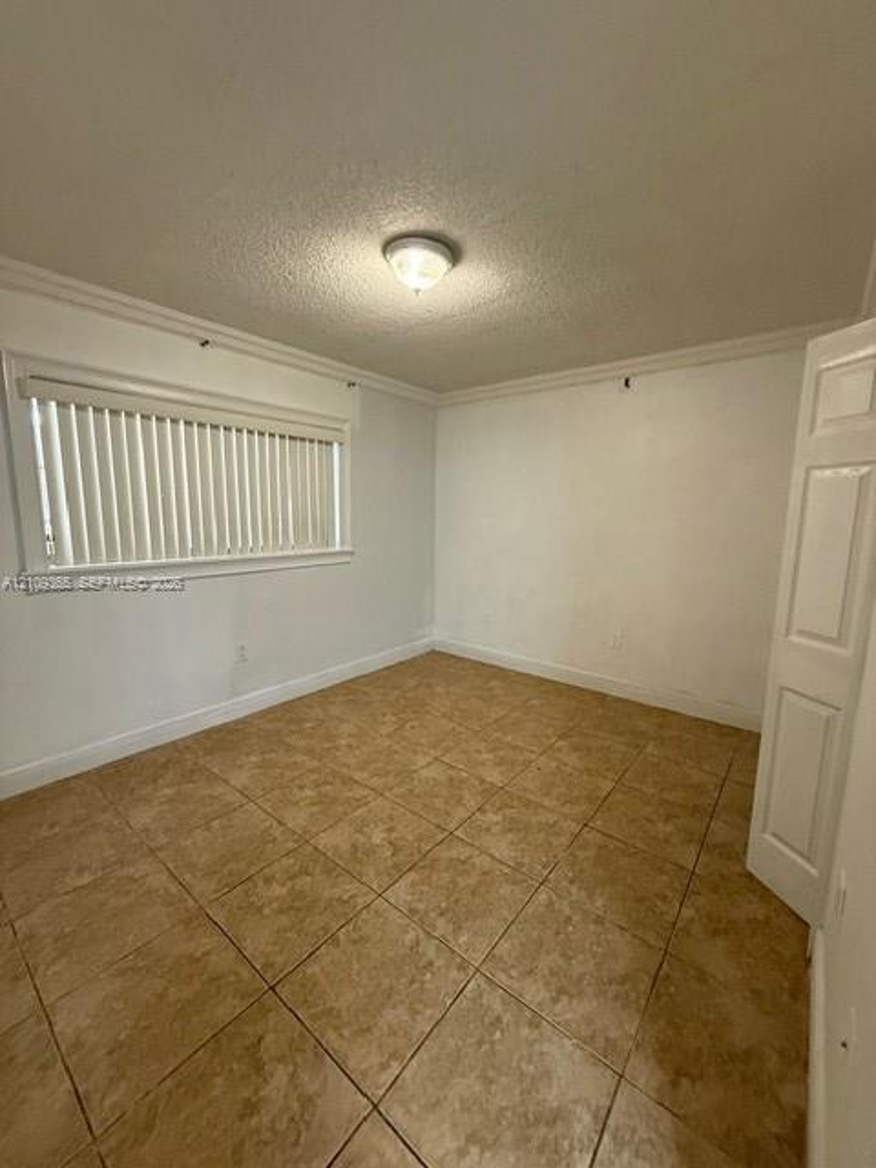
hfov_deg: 85.7
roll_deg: -0.9
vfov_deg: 102.1
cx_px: 438
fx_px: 472
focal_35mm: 14
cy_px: 584
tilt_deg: -8.3
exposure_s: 1/60
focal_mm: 2.22
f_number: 2.2
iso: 500
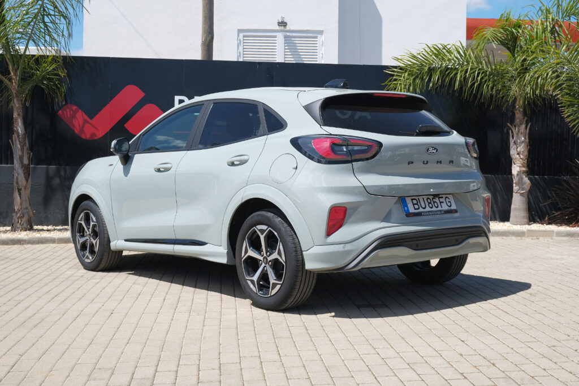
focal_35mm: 48
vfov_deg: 28.1
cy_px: 193
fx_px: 772
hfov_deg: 41.1
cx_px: 290
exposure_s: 1/320
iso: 160
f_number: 9
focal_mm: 32.3
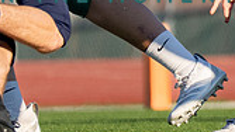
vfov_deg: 0.7
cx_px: 346
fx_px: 10832
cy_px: -29
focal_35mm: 1738
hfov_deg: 1.2
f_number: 2.8
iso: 200
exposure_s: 1/3200
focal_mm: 200
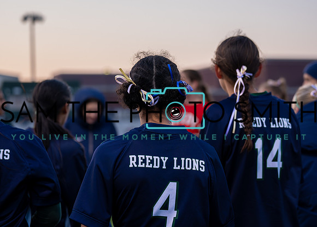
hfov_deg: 23.0
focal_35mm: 87
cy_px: 96
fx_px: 779
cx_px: 161
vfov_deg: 16.5
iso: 1250
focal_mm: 70
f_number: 2.8
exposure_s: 1/1000
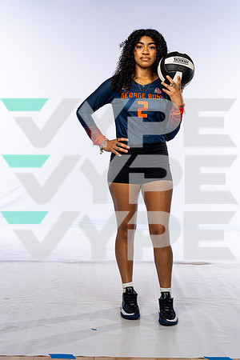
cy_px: 180
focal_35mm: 52
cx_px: 120
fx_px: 520
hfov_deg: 26.0
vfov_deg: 38.2
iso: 200
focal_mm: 52
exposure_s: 1/250
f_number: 7.1
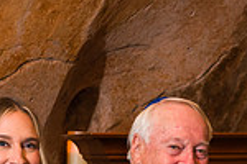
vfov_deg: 7.4
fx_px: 1235
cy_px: 283
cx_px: 281
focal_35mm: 180
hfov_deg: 11.2
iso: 1600
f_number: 5
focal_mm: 44
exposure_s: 1/200
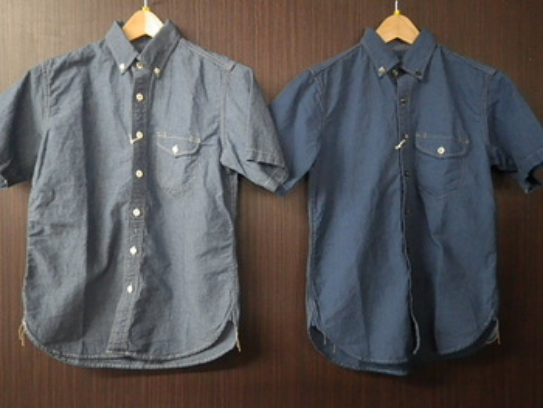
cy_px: 204
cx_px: 272
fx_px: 440
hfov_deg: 63.4
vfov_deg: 49.8
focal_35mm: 28
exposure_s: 1/25
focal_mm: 5
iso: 800
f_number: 3.5
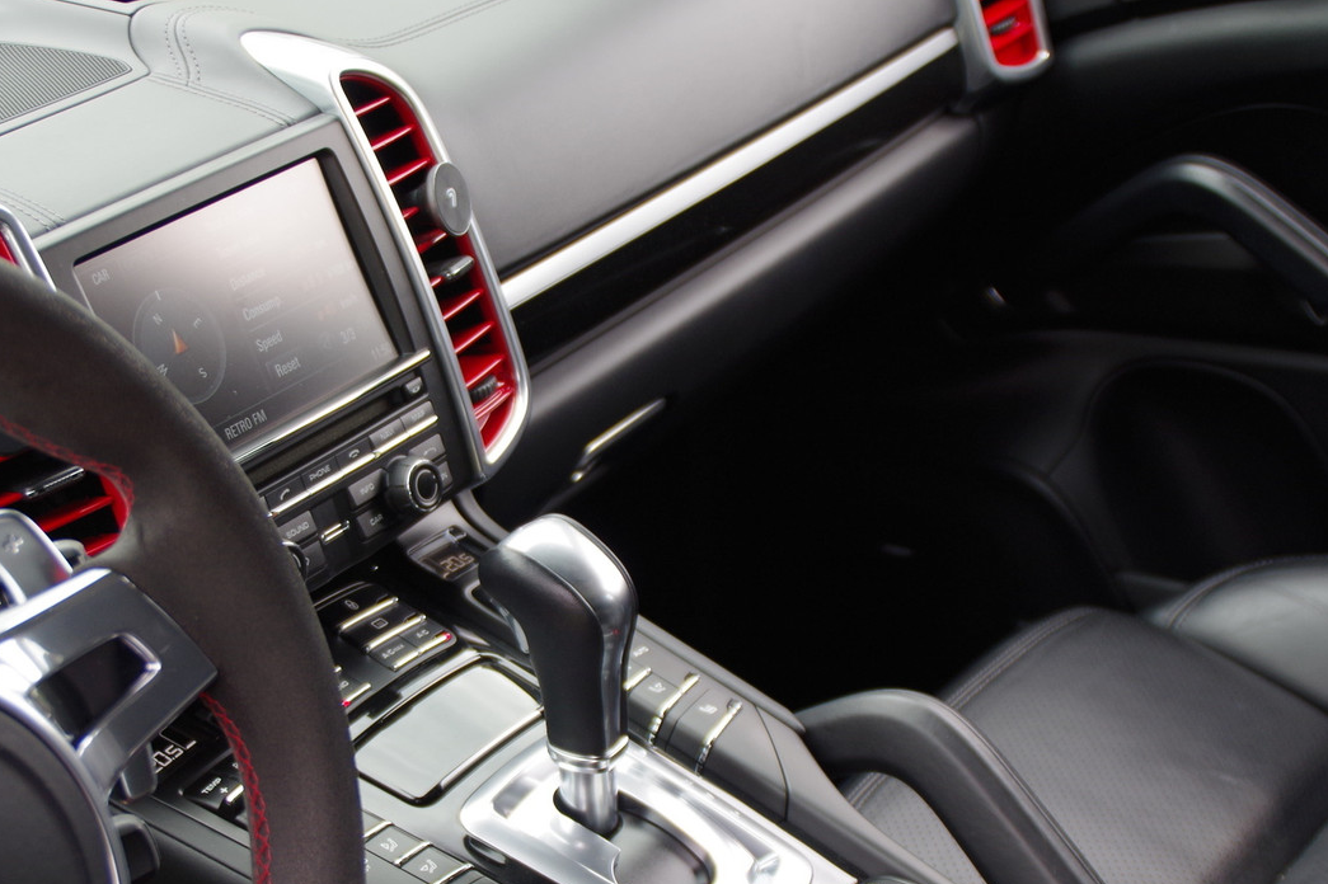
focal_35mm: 75
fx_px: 2766
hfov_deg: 27.0
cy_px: 582
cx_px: 571
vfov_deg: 18.1
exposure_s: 1/80
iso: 200
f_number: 4
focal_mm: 33
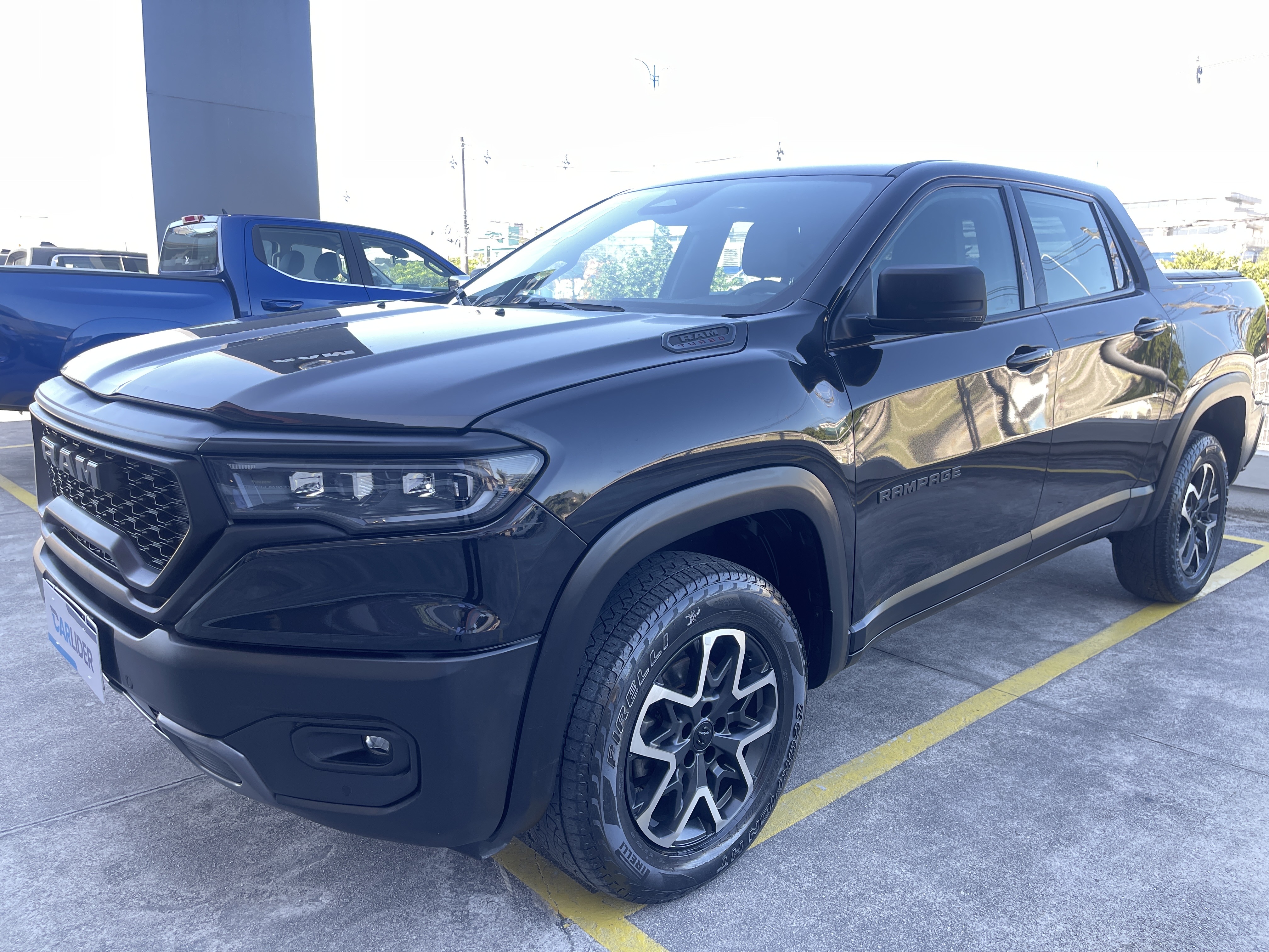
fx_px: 916
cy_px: 476
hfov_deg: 69.4
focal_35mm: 25
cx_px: 634
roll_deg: -1.0
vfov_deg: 54.9
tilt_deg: -10.2
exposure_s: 1/121
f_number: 1.6
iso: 50
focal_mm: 5.1
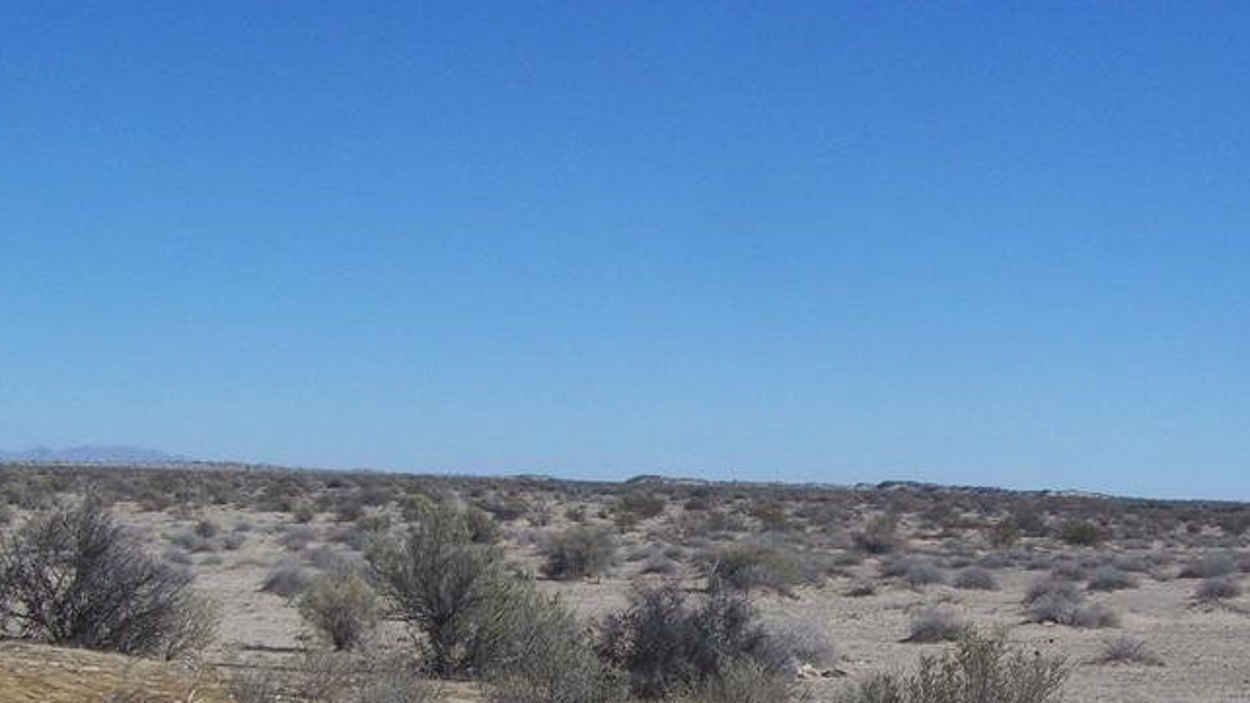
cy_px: 576
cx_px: 816
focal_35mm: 66
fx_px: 2187
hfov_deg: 31.7
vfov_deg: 18.1
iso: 64
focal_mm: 6.3
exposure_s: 1/1000
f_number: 4
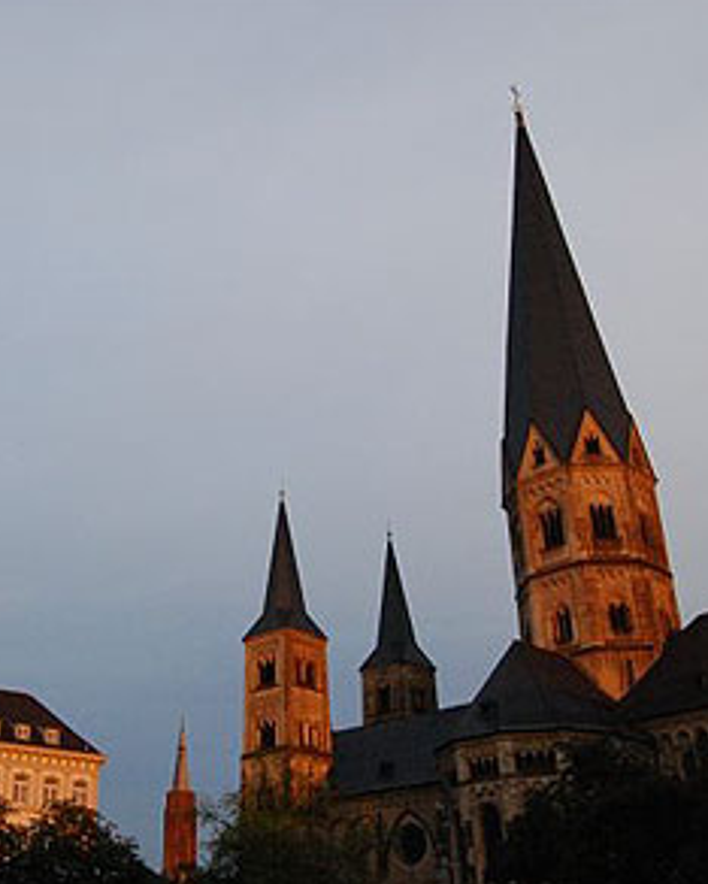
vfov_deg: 46.8
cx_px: 245
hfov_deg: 37.9
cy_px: 436
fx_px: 1020
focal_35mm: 39
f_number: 10
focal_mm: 18
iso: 1600
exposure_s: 1/400
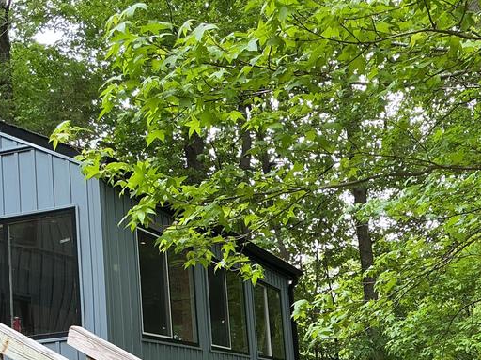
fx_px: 806
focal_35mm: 58
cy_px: 315
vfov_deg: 24.6
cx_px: 324
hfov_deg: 32.9
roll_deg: +5.1
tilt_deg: +7.9
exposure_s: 1/109
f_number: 1.8
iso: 16
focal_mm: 3
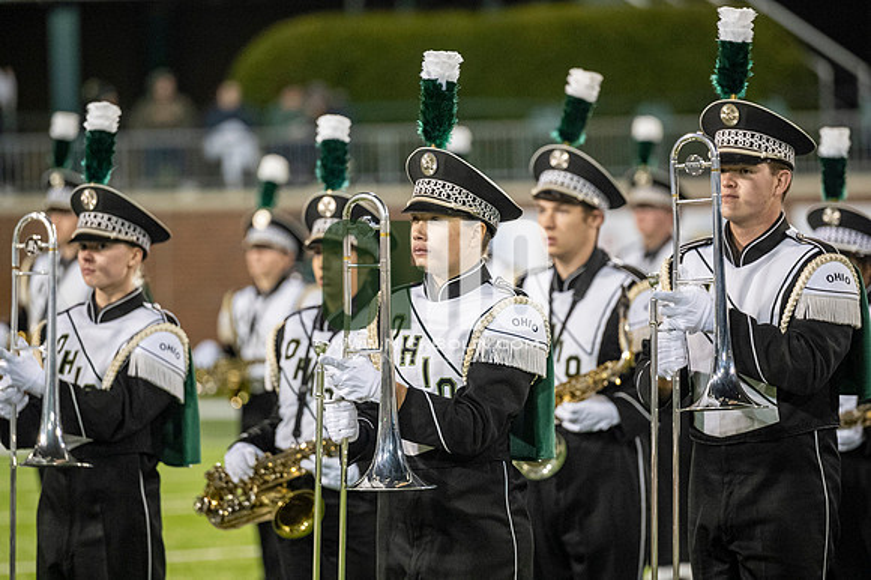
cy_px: 290
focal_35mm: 300
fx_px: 7254
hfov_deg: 6.9
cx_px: 436
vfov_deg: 4.6
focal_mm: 200
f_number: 2.8
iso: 1000
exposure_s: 1/500
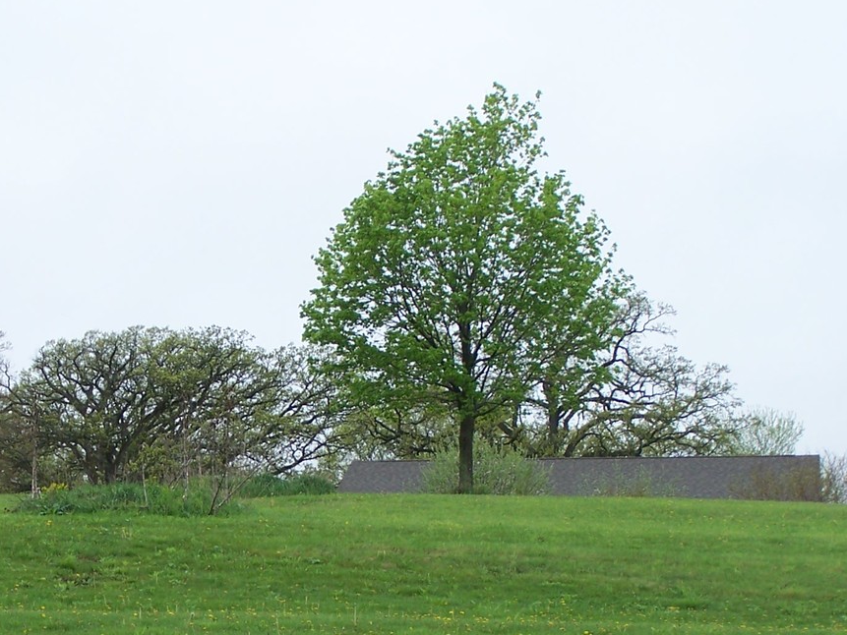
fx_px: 2741
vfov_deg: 13.2
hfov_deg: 17.5
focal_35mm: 112
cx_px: 281
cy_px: 490
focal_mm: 11.1
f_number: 3.2
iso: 80
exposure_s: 1/250
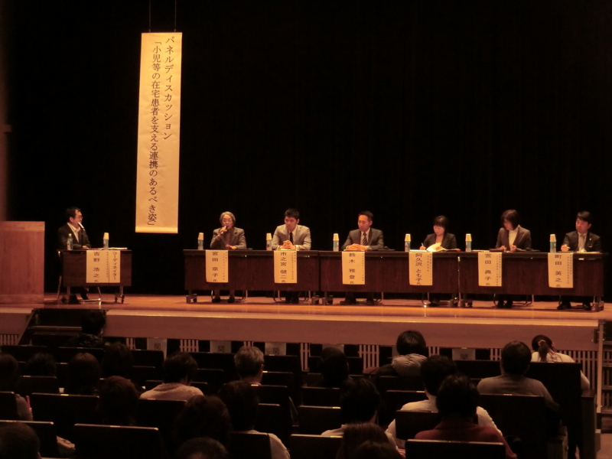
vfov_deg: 22.6
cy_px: 230
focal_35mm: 65
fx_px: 1149
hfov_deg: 29.8
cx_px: 306
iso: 400
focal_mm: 11.6
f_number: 4.4
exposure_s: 1/25
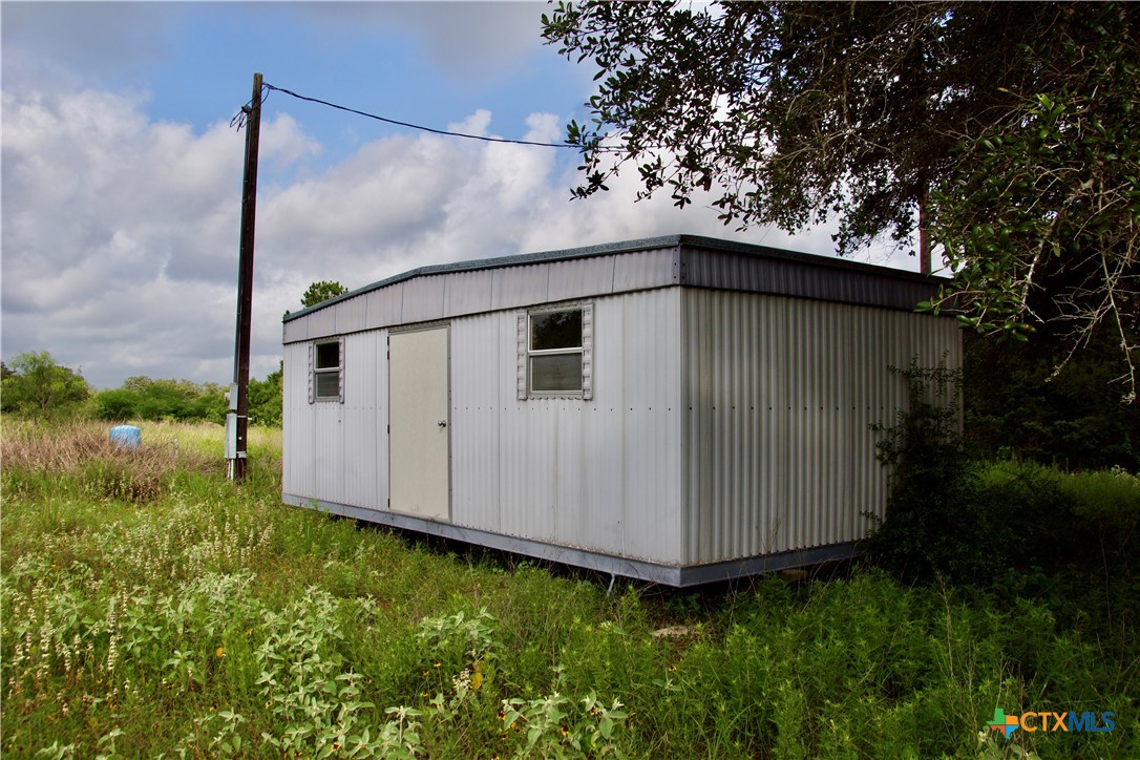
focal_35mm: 30
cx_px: 570
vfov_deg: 43.6
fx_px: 950
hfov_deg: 61.9
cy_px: 380
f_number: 8
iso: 100
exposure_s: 1/320
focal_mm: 20
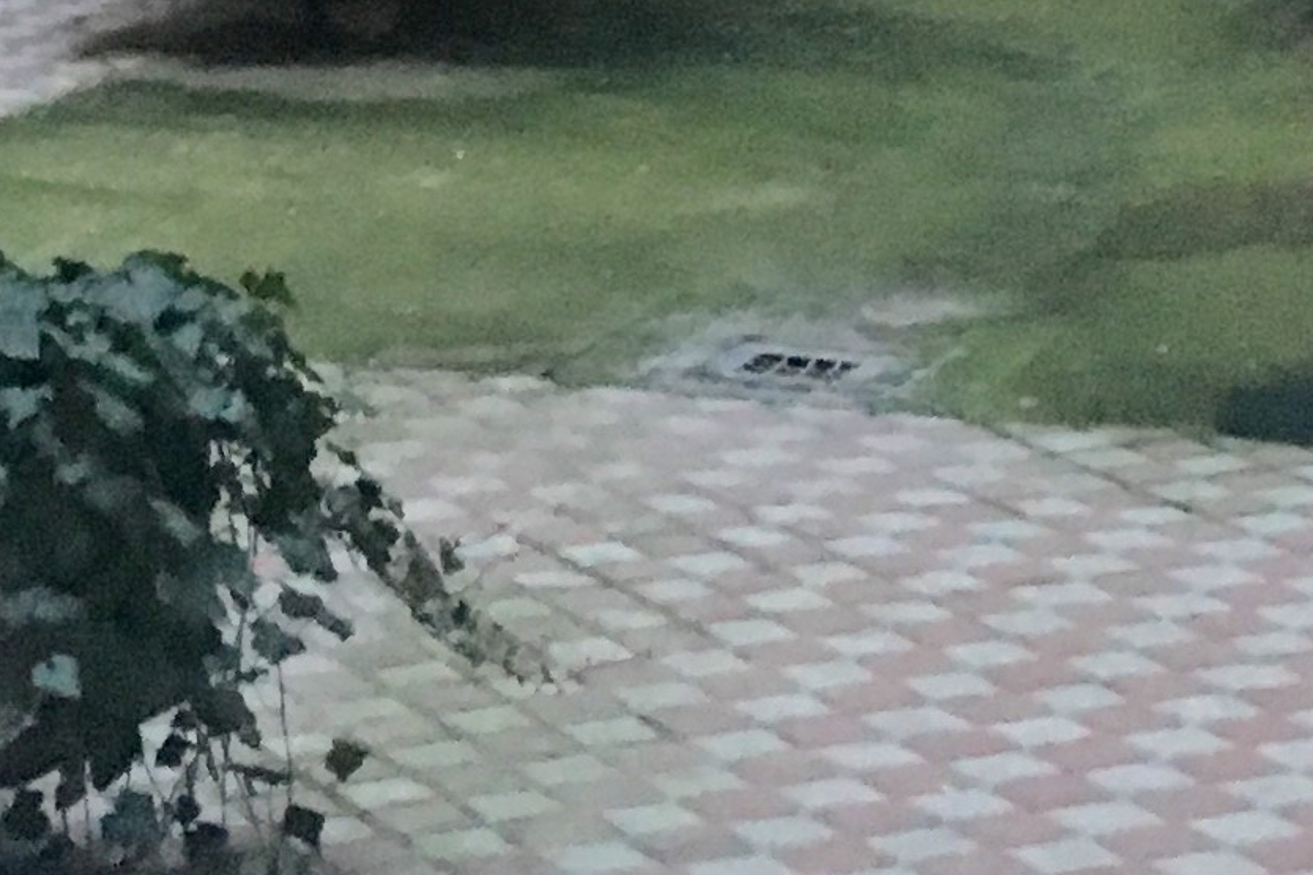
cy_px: -1821
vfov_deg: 8.0
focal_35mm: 146
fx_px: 5324
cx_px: 259
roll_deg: -0.8
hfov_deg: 14.0
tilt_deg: +9.7
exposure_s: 1/33
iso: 200
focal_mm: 4.15
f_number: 2.2
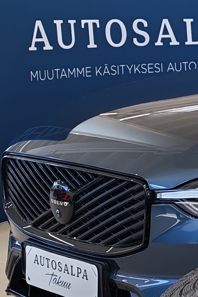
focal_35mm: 122
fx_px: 1006
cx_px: 353
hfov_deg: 10.6
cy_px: 197
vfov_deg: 16.8
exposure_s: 1/100
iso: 160
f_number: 1.9
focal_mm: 6.12
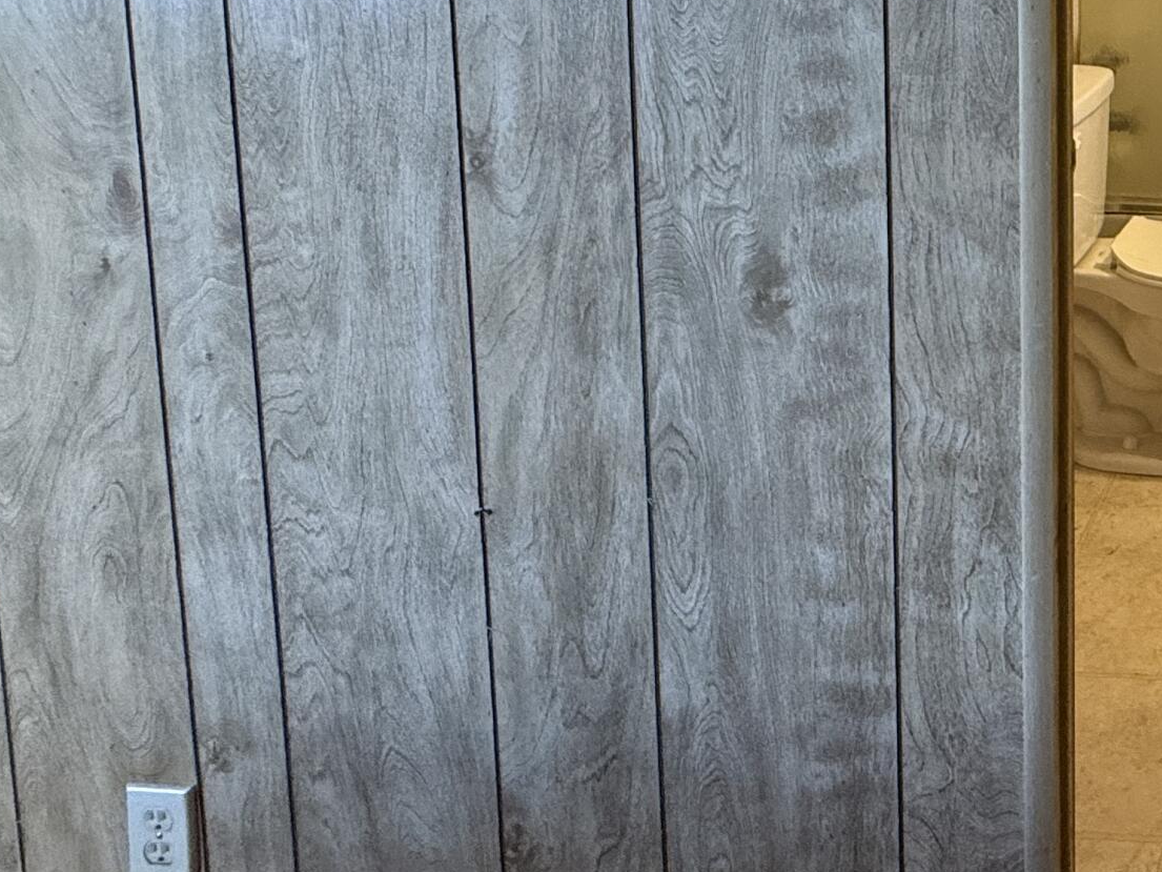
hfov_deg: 37.6
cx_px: 1380
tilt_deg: -6.5
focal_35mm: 38
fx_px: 1276
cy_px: -78
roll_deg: -1.3
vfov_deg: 33.2
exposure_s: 1/60
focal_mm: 2.22
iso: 250
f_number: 2.2
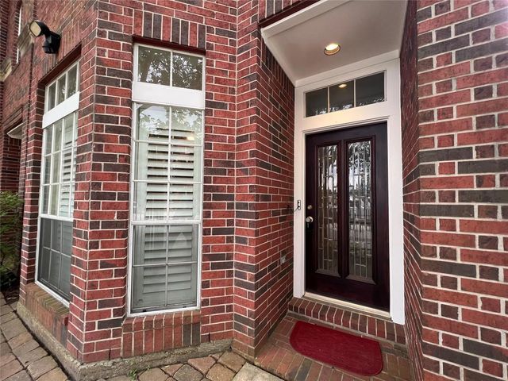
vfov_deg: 89.9
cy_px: 190
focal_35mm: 13
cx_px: 254
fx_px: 191
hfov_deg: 106.2
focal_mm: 1.57
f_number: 1.8
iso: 64
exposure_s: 1/99
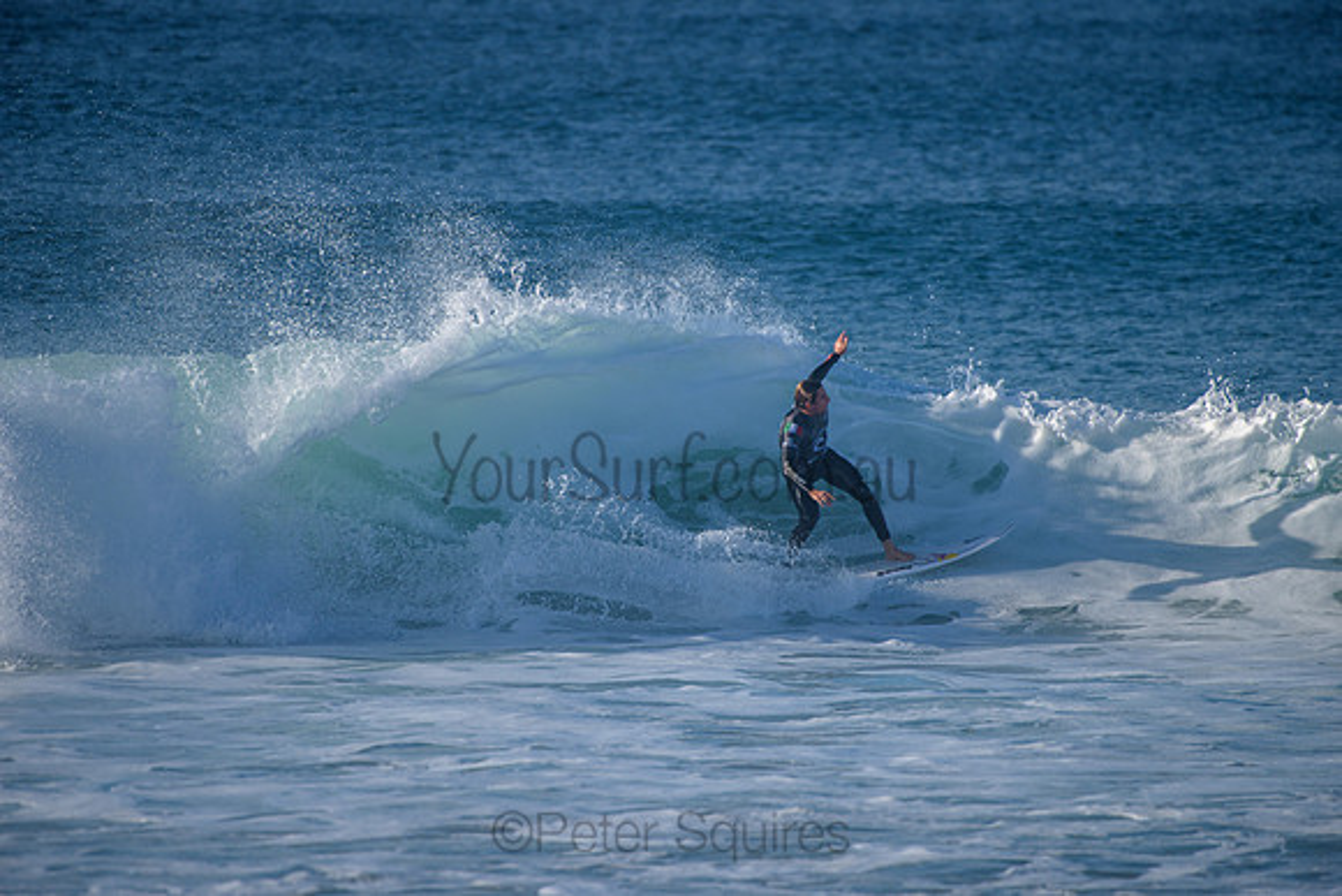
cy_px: 448
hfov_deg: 4.0
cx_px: 671
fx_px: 19196
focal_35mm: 515
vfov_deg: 2.7
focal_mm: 500
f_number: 5.6
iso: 220
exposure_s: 1/2000
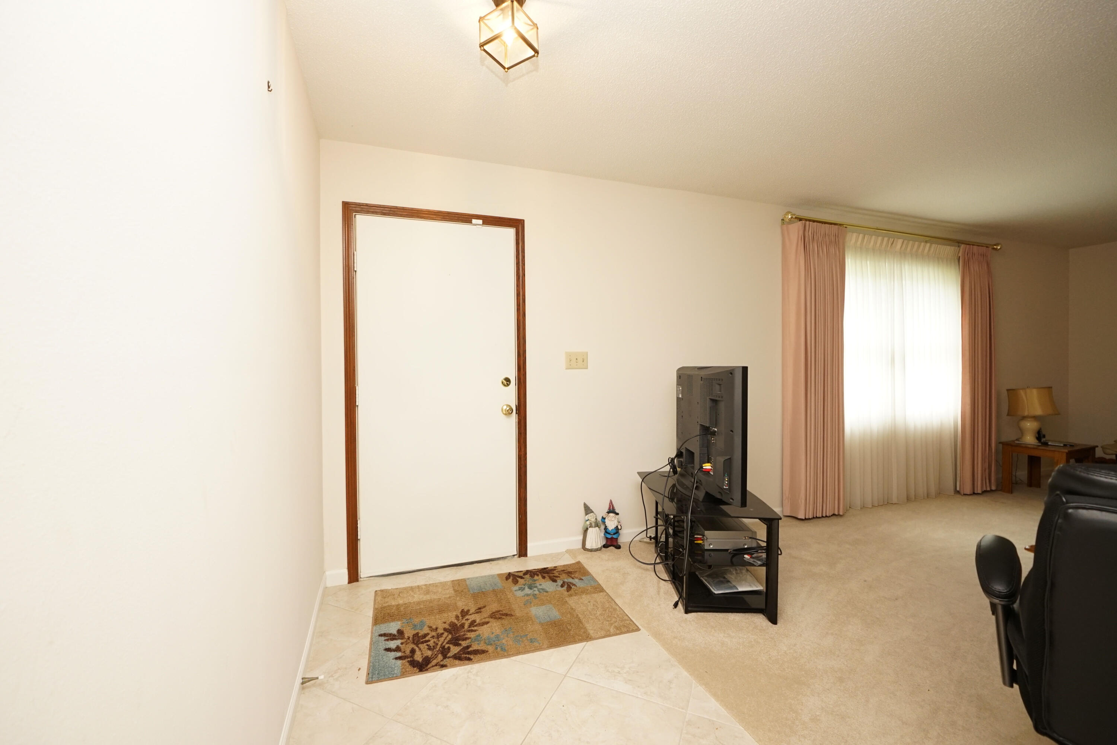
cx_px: 558
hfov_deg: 100.4
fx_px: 465
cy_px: 372
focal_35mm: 15
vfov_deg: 77.3
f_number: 4
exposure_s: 1/60
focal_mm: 10
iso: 800
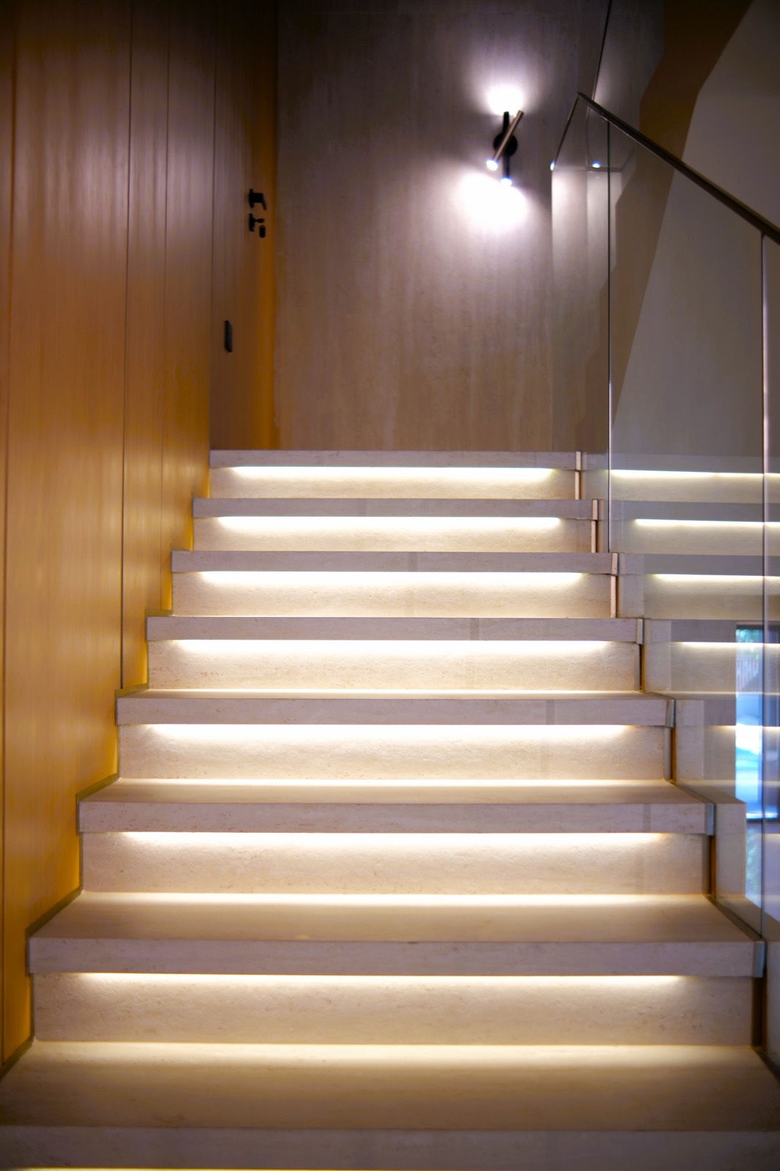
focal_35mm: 34
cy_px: 586
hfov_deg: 38.9
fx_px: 1105
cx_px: 390
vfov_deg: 55.8
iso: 125
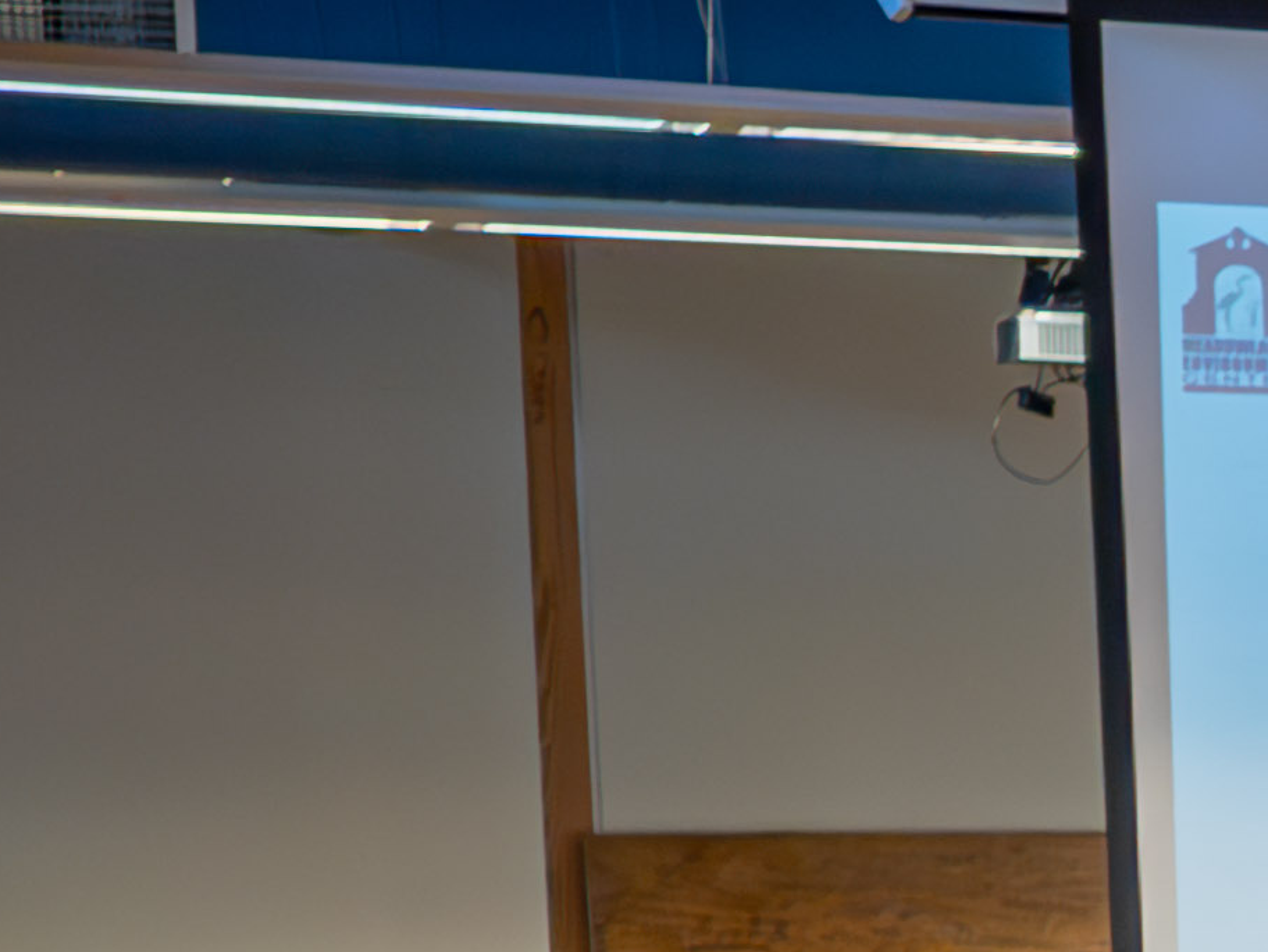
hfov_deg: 10.9
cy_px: 1577
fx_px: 5571
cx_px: 3082
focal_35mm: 152
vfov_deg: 9.4
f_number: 2
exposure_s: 1/160
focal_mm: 12
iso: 250
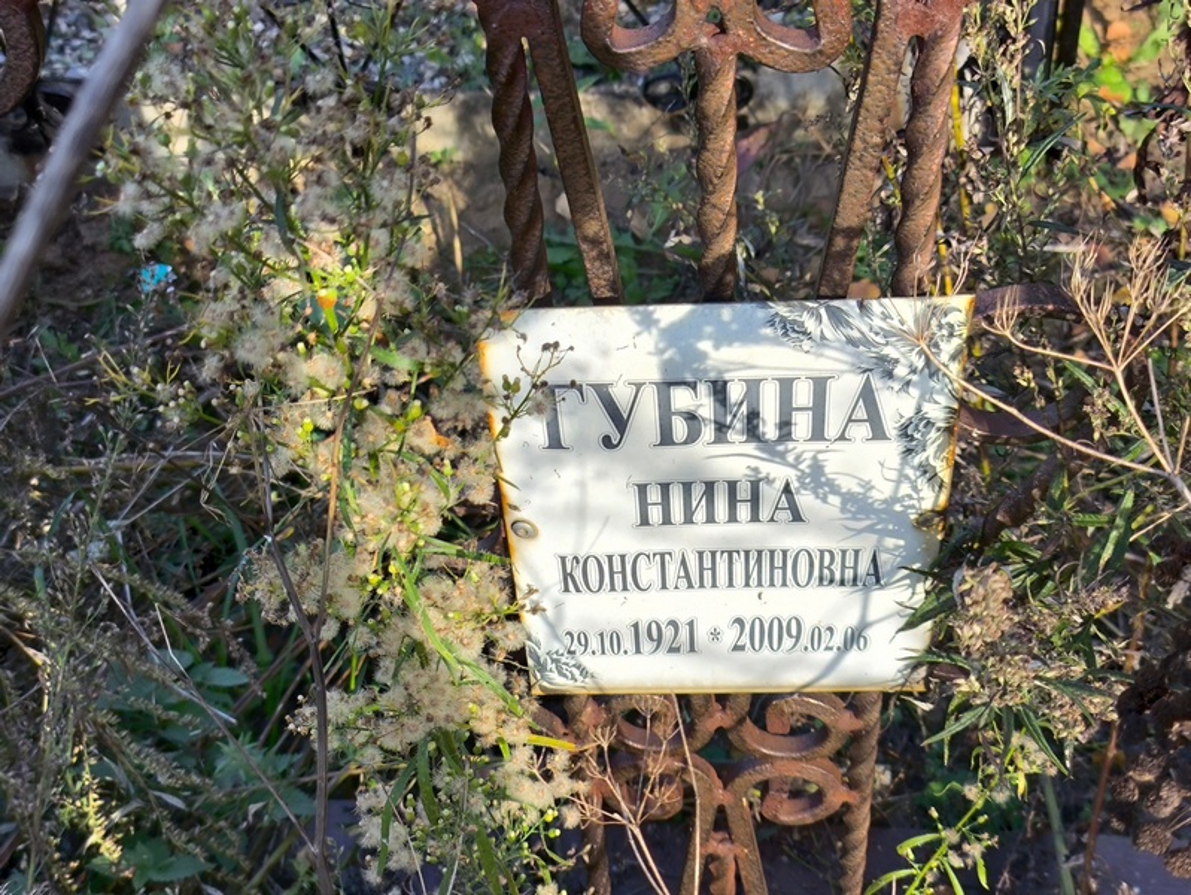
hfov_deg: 38.2
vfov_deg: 29.1
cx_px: 596
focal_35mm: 50
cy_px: 448
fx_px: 1721
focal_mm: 4.71
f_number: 1.7
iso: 50
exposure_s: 1/444
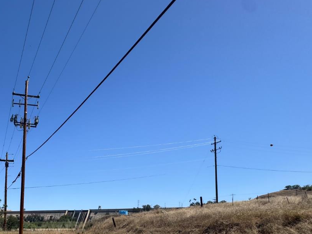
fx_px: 234
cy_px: 213
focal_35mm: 26
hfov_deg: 60.6
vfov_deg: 47.4
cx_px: 53
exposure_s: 1/2415
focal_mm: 2.22
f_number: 2.2
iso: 50
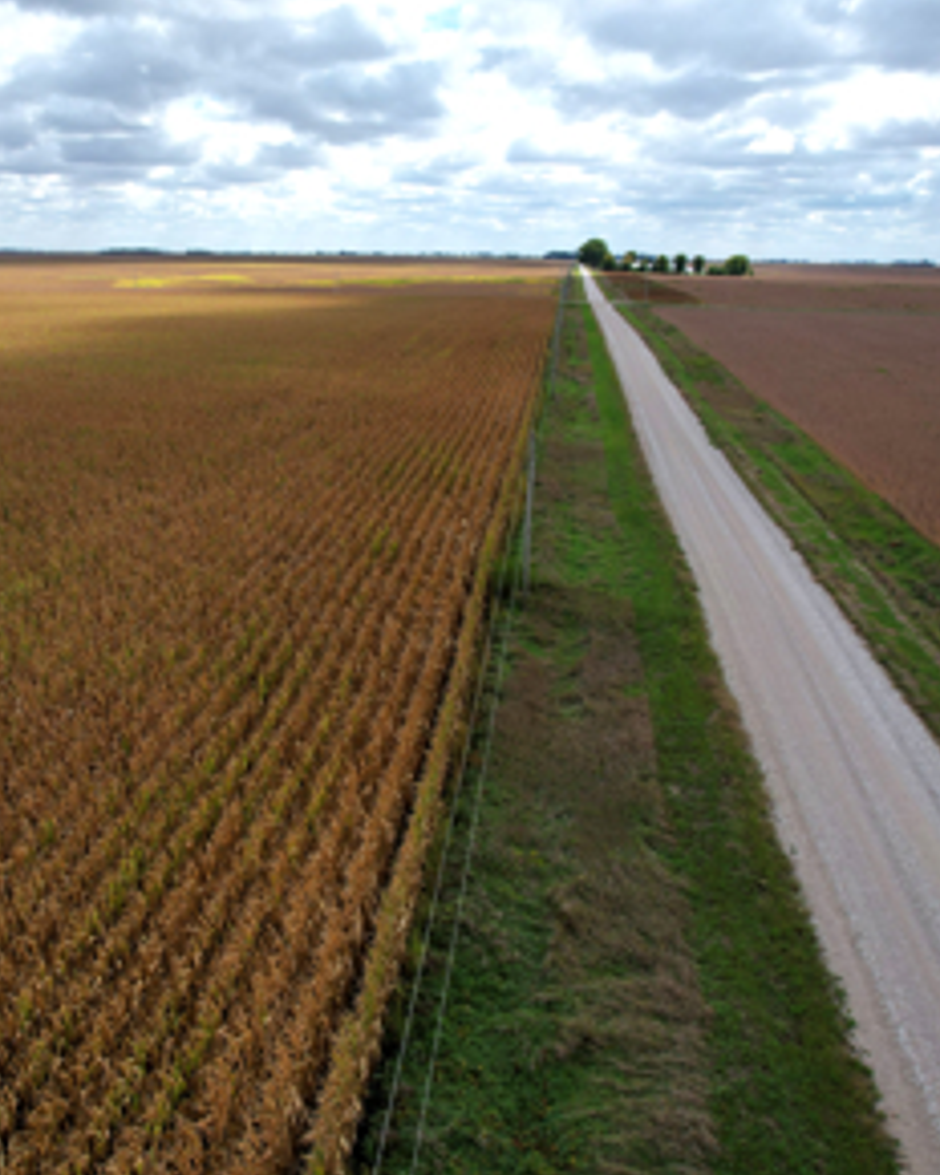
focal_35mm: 32
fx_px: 1113
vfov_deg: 55.7
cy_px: 583
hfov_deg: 44.6
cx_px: 259
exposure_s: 1/1600
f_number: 2.8
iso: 110
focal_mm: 8.38
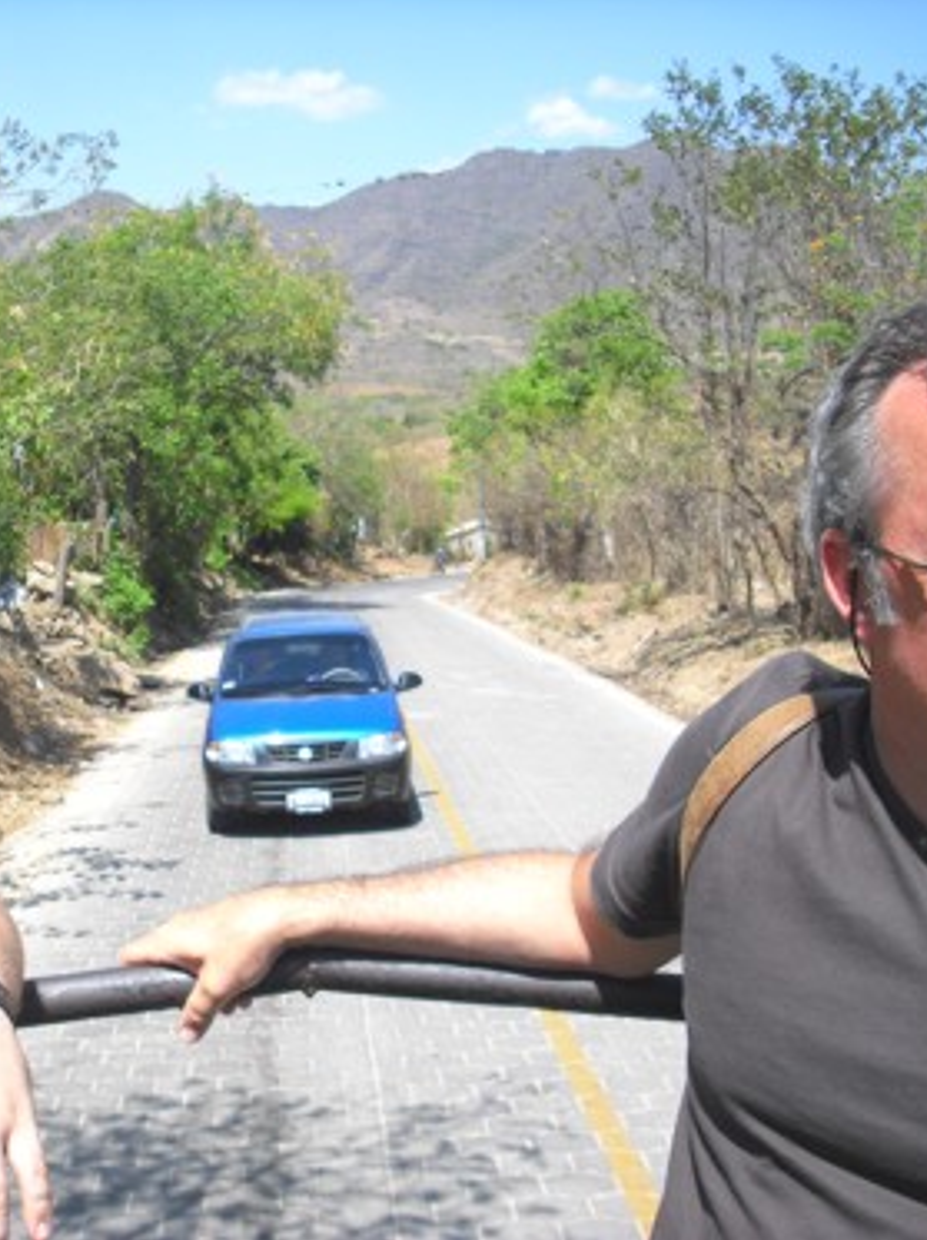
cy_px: 620
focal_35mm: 51
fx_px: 1824
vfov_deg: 37.5
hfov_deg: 28.2
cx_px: 259
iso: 64
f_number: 5.6
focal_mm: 6.2
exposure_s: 1/200
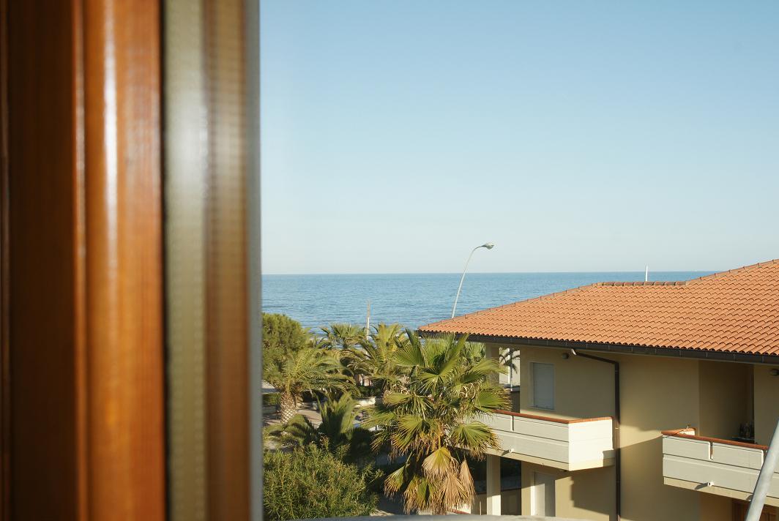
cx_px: 390
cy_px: 260
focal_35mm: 52
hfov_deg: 37.8
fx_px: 1137
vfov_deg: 25.8
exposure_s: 1/200
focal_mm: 35
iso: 250
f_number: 11
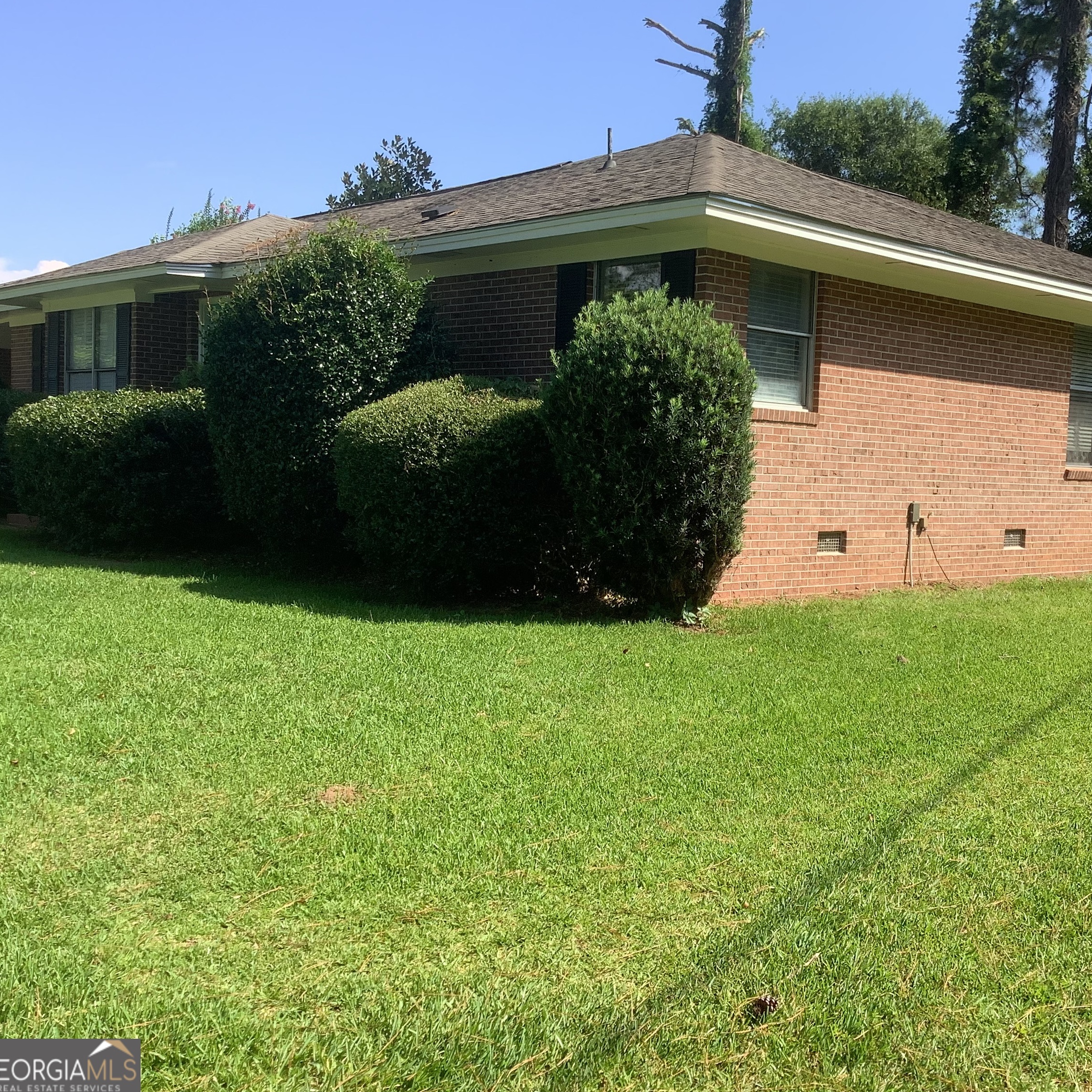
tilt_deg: -4.1
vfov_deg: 44.9
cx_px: 712
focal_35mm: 37
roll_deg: -1.7
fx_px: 1321
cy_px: 541
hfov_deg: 44.4
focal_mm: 3.3
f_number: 2.4
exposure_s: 1/727
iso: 25
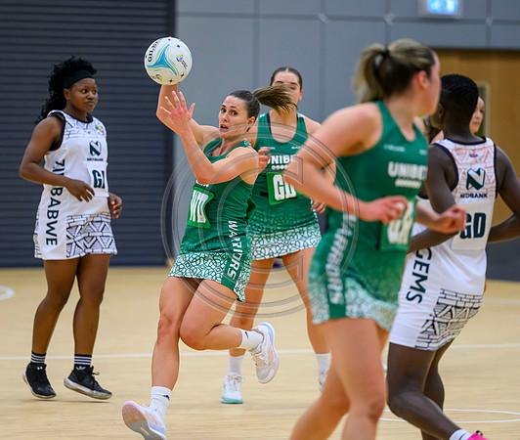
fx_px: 3973
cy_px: 202
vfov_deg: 6.3
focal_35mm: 252
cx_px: 226
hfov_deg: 7.5
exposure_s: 1/1000
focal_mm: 200
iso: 4000
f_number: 3.2
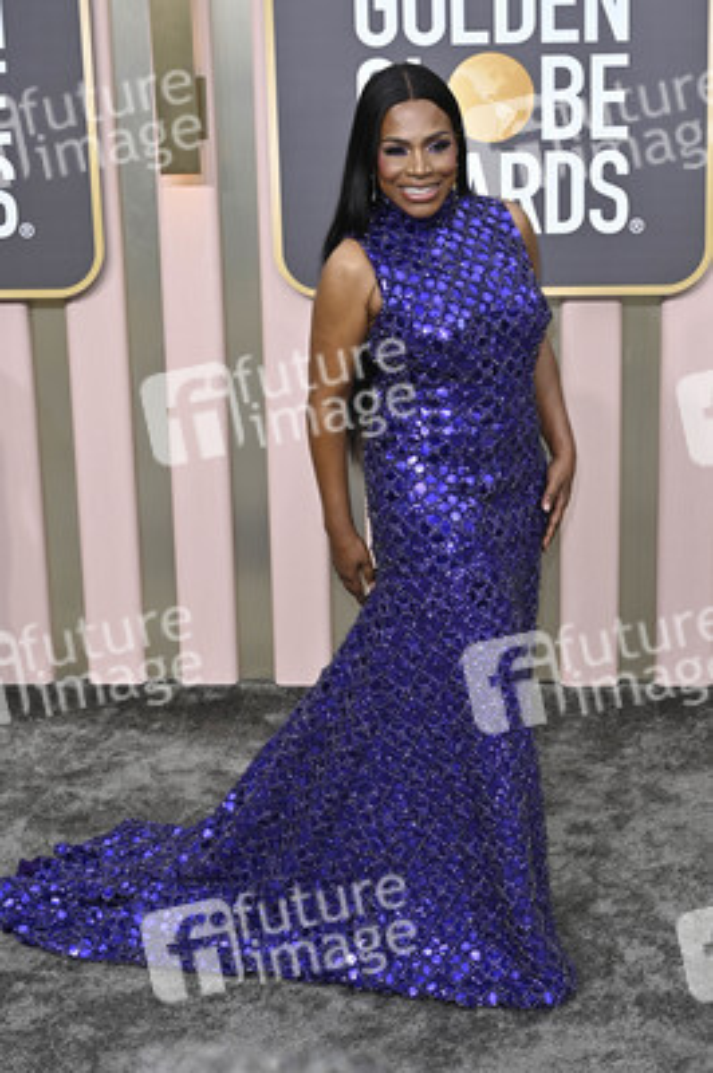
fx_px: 1666
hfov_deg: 24.2
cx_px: 356
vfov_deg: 35.7
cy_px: 536
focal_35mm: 56
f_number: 8
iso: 250
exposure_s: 1/200
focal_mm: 56
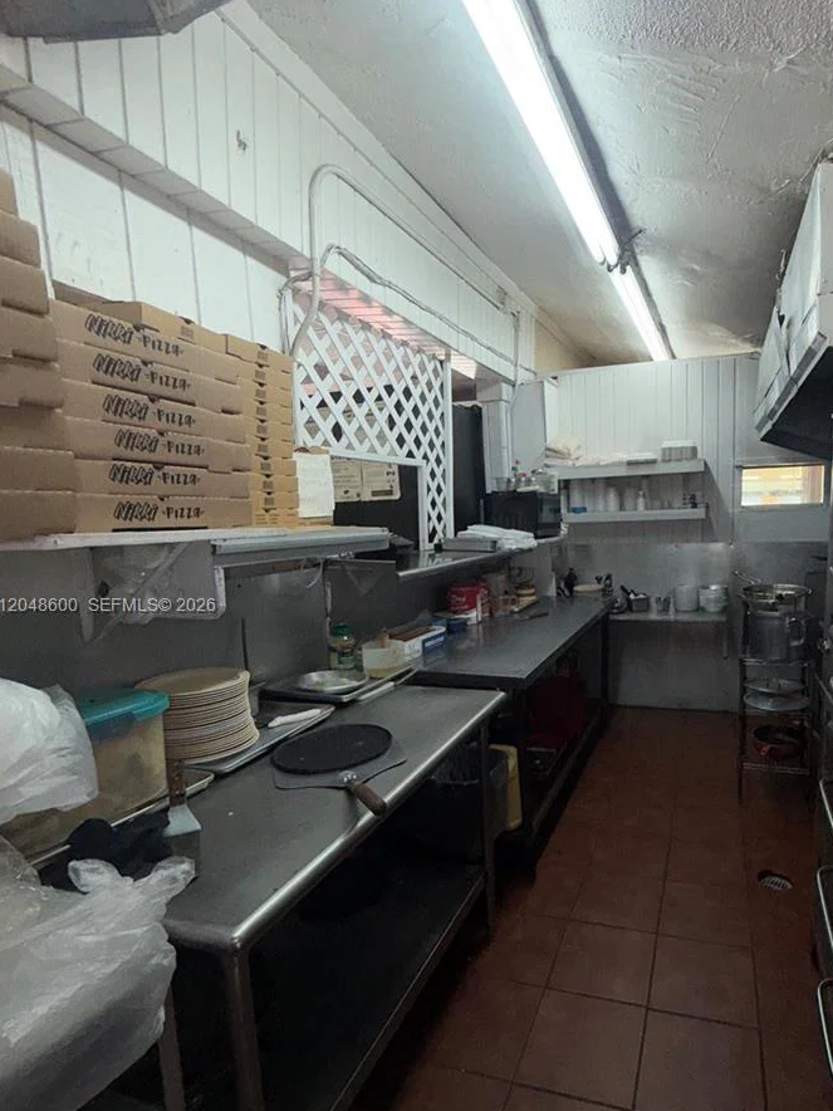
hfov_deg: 67.0
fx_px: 610
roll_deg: +0.8
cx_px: 549
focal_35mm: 19
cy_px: 607
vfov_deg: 84.4
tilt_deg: -8.7
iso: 64
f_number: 2.2
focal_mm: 2.22
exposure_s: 1/120
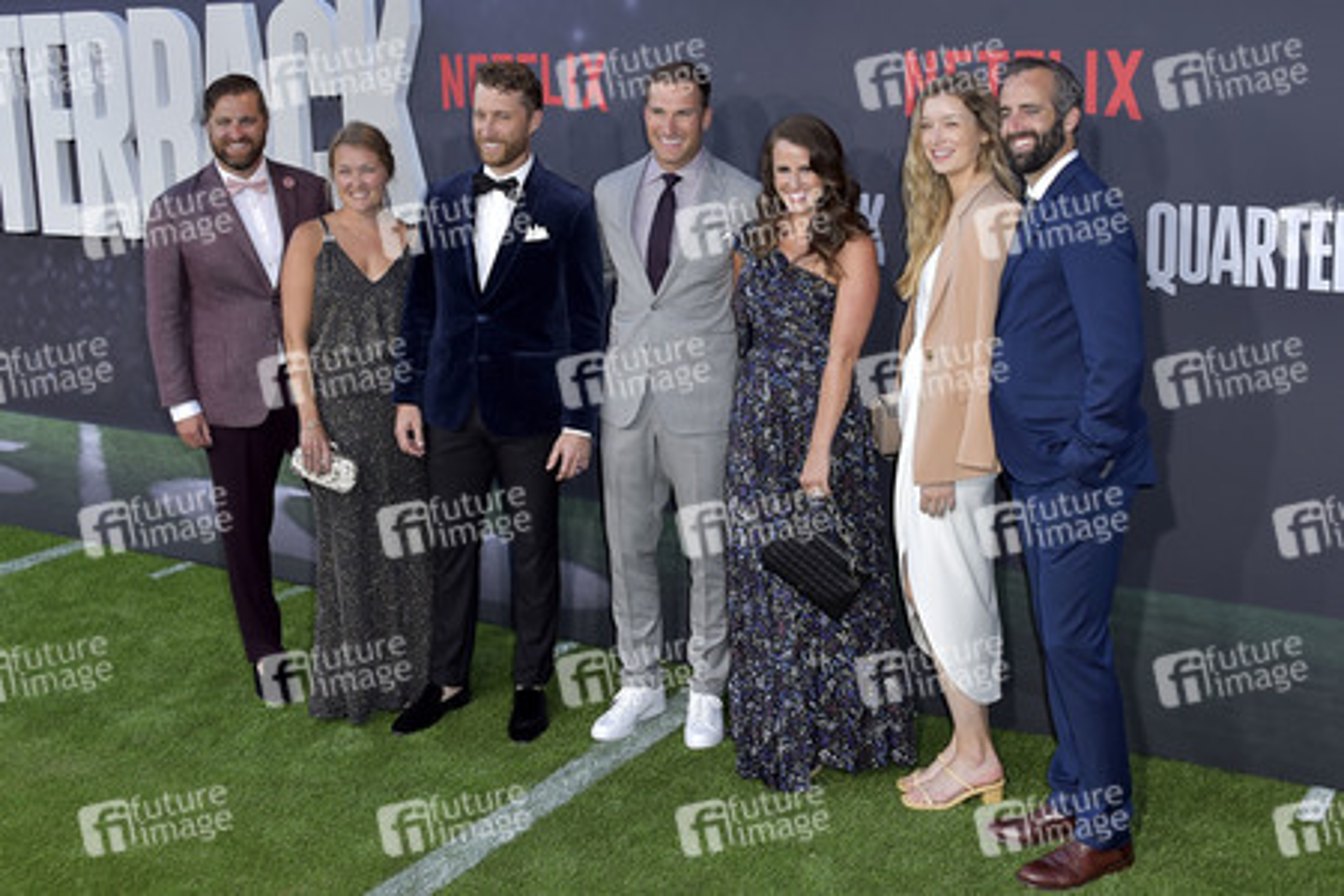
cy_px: 448
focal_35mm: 32
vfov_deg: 41.1
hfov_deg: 58.7
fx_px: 1195
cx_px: 672
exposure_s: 1/250
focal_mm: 32
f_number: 6.3
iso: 400
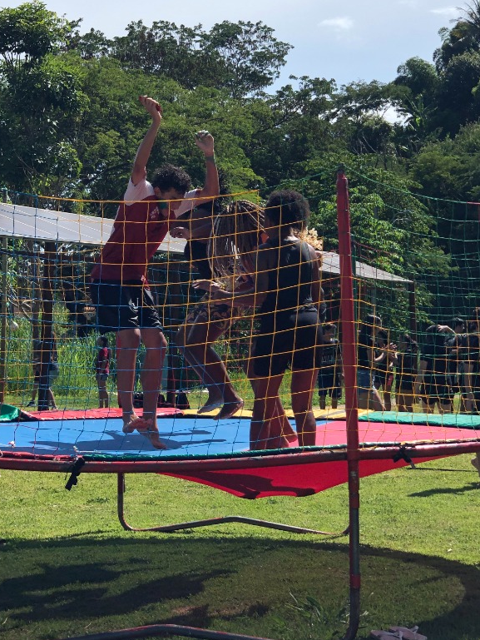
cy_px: 208
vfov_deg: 26.5
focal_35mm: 73
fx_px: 1349
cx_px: 205
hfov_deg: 20.2
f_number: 2.4
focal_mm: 6
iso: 16
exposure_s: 1/1736
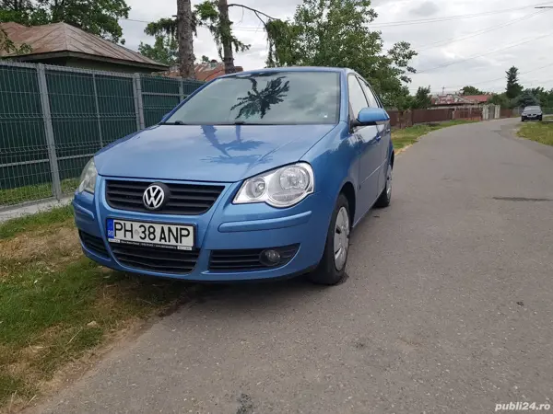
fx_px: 415
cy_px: 207
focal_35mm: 26
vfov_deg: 53.1
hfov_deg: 67.3
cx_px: 276
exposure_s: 1/1960
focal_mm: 4.2
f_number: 1.7
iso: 40
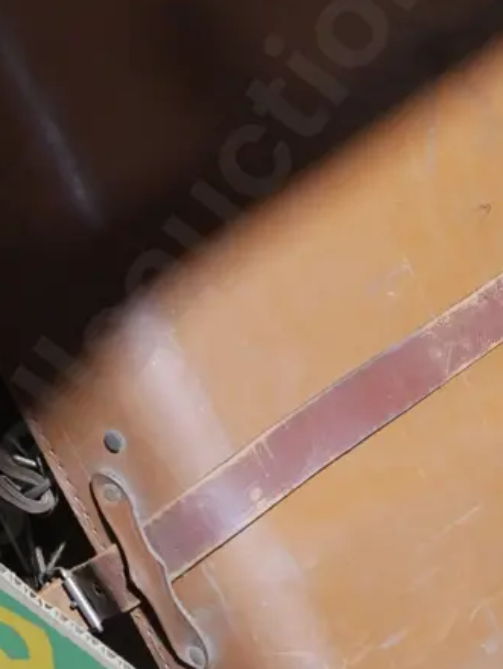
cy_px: 211
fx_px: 2069
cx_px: 215
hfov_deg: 13.9
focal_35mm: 107
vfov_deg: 18.3
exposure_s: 1/60
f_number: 5.6
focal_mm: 23
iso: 2500
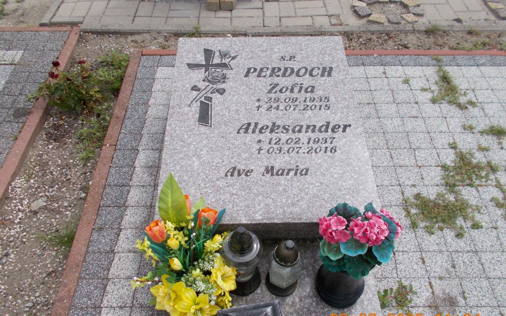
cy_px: 173
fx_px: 386
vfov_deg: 44.5
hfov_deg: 66.5
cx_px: 250
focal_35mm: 28
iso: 80
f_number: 3.2
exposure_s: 1/1000
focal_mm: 4.6
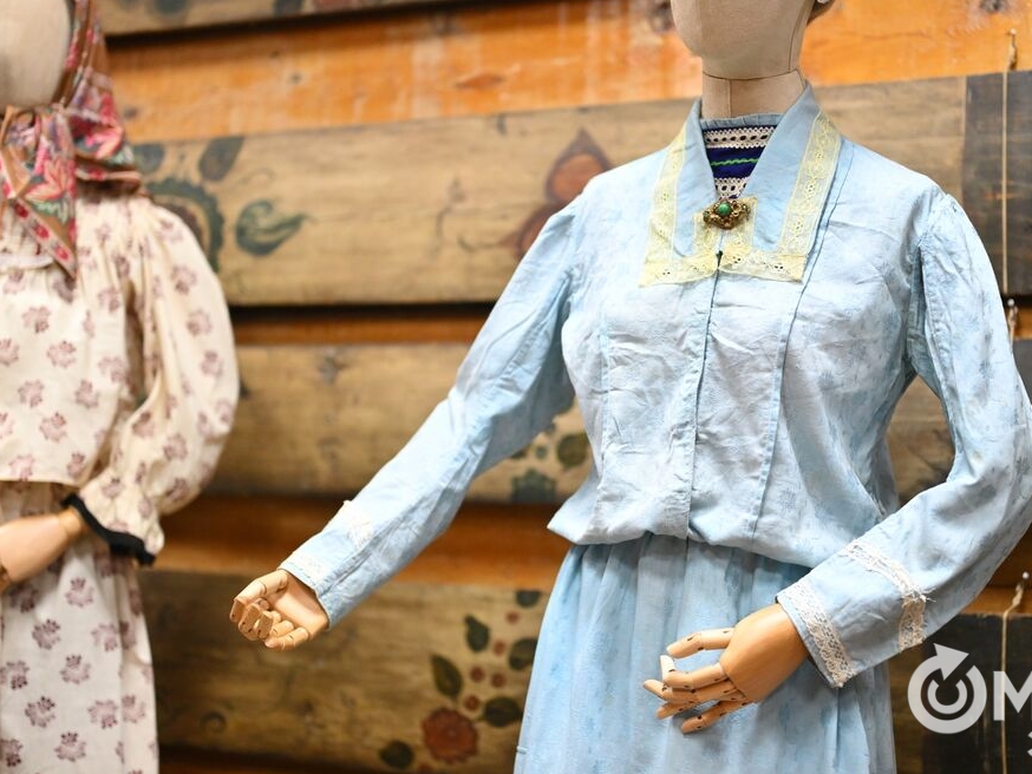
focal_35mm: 55
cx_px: 574
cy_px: 384
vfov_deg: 26.6
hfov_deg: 34.9
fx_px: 1640
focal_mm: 50
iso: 2500
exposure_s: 1/640
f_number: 1.8
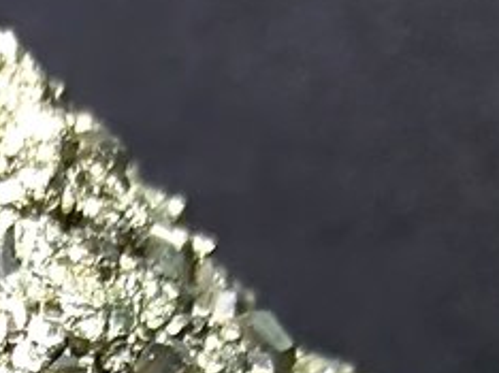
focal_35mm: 178
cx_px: -395
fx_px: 2563
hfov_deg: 10.5
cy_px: 1162
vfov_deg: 7.3
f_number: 2
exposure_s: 1/30
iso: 109
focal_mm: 3.54
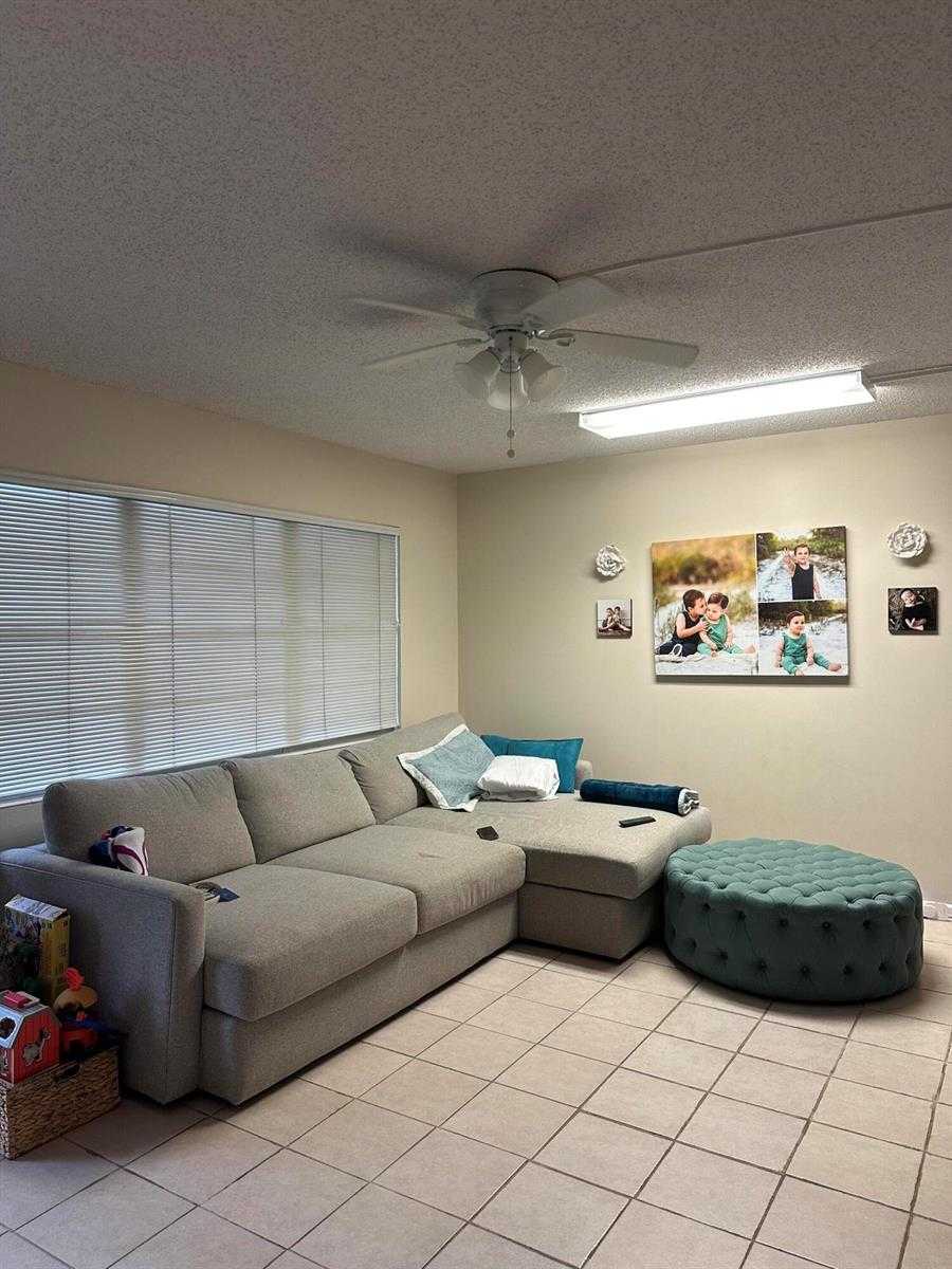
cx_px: 476
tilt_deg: +0.8
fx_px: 880
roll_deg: -0.2
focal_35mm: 24
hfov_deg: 56.8
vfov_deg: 71.6
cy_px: 634
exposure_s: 1/120
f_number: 1.78
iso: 160
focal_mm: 6.86
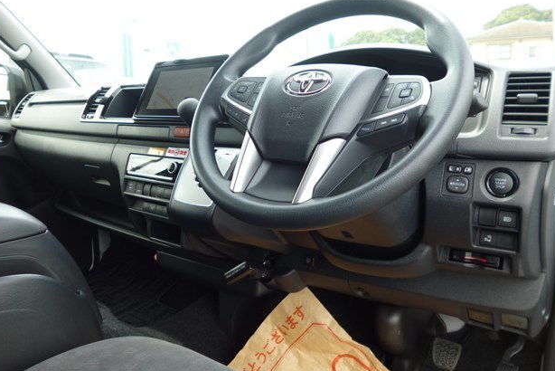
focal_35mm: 26
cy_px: 155
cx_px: 278
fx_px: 401
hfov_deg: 69.4
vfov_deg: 49.4
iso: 100
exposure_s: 1/125
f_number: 2.8
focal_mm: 4.3
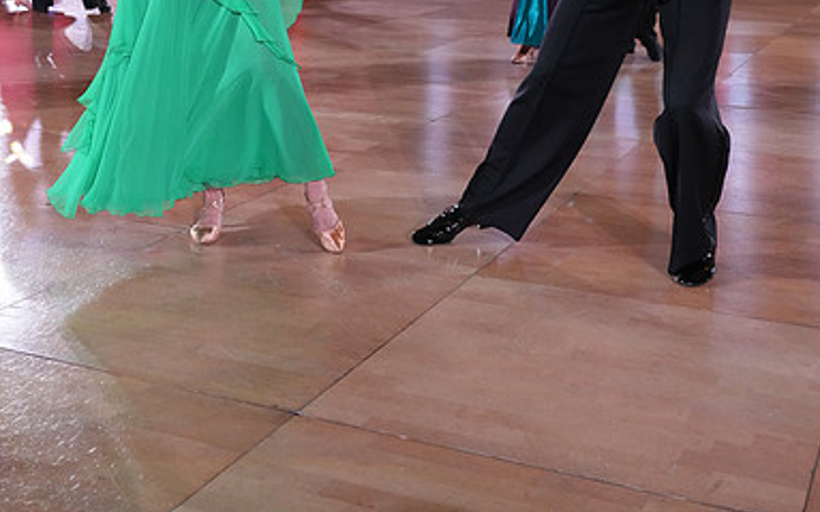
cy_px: -77
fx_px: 1139
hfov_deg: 39.6
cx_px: 410
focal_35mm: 51
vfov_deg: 23.5
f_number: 4.5
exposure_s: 1/400
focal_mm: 33
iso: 4000
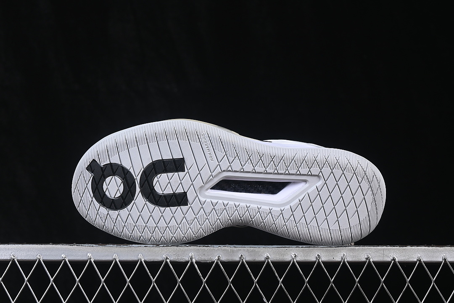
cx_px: 227
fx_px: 946
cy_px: 152
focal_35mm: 75
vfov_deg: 18.2
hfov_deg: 27.0
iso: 160
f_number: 8
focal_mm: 50
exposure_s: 1/80
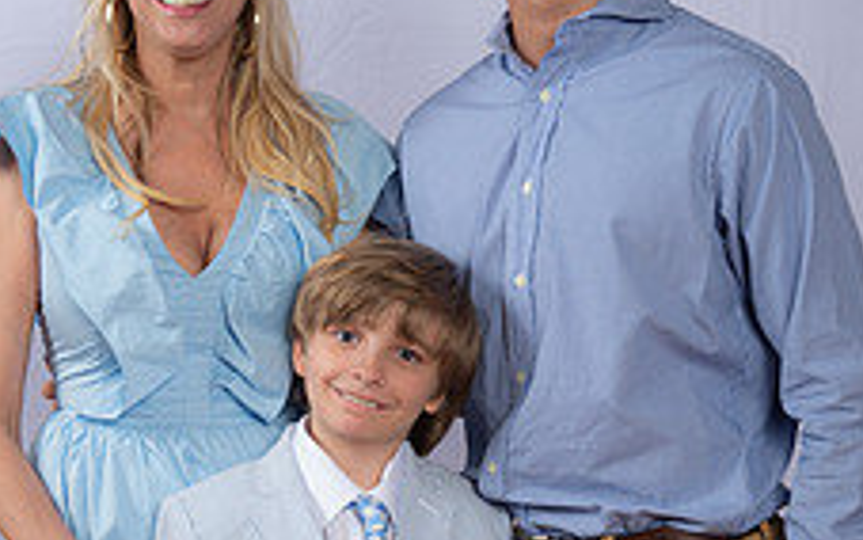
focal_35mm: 101
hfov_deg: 20.6
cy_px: 338
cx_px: 466
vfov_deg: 13.0
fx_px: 2376
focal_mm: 50
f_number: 8
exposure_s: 1/160
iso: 250
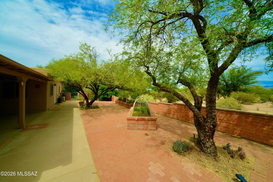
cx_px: 136
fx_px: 91
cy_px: 91
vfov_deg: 90.0
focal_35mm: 12
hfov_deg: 112.6
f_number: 18
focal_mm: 12
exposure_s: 1/400
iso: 800
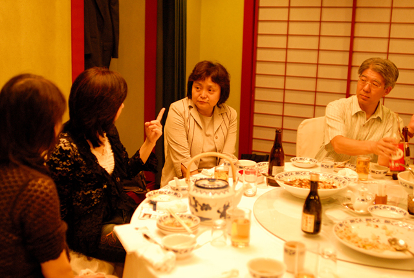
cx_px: 207
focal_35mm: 42
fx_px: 484
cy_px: 139
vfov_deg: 32.0
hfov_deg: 46.3
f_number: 2
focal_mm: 28
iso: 800
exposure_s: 1/80
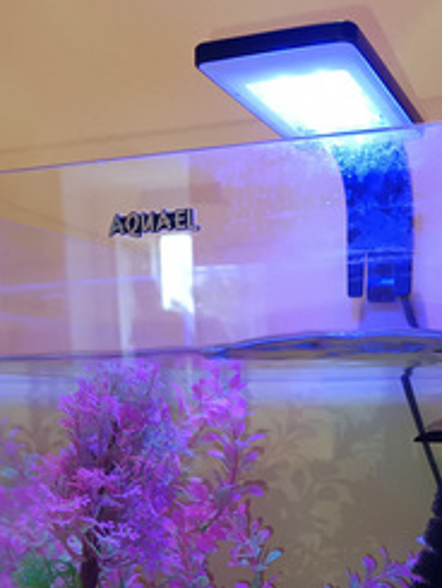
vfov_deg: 36.5
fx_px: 833
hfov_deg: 29.4
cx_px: 313
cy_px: 528
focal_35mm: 49
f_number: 1.7
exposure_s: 1/25
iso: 660
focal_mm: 5.31
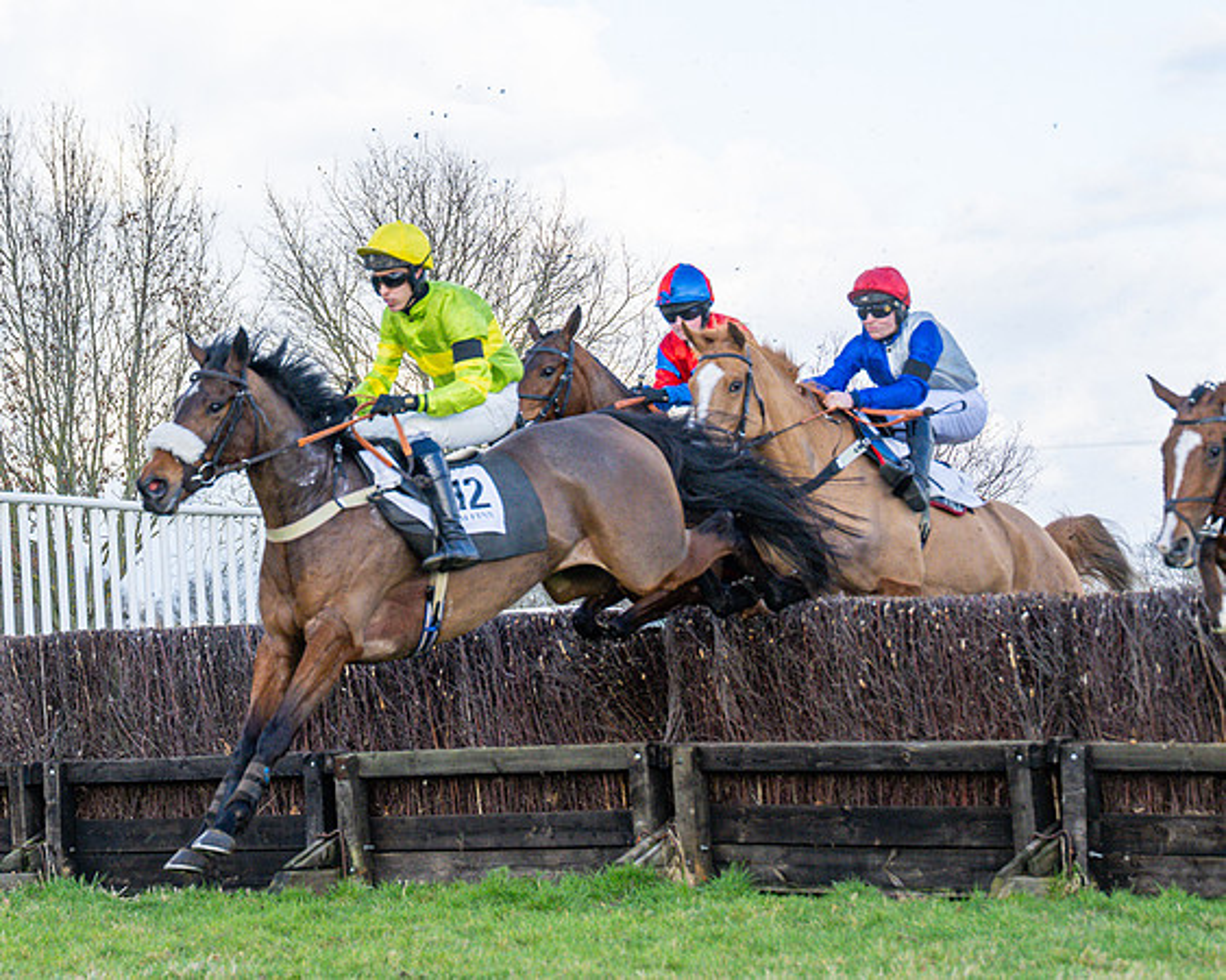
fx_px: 4724
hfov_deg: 14.6
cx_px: 118
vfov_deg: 11.8
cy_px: 532
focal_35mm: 130
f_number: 4
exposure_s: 1/2000
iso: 500
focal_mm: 70
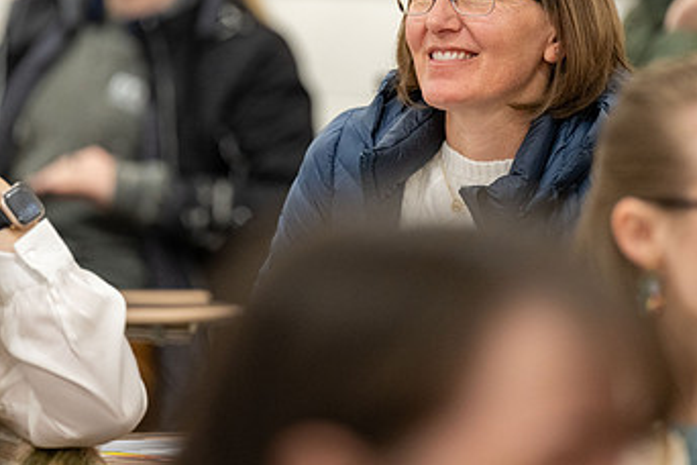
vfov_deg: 4.1
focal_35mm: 339
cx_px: 328
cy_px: 93
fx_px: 6563
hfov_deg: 6.1
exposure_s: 1/400
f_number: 2.8
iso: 1600
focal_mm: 200
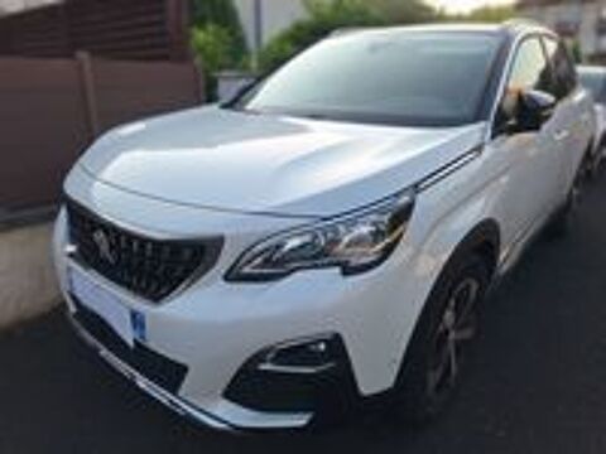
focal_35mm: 23
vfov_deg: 58.9
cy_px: 227
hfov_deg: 73.9
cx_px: 303
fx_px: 403
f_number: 1.8
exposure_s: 1/1096
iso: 40
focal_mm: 5.54
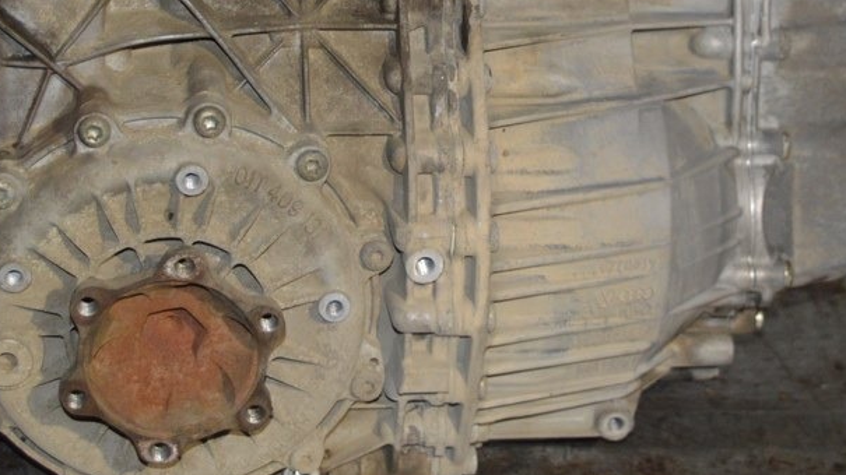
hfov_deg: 21.2
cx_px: 426
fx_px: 2265
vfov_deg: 11.9
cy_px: 72
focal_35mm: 101
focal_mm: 38
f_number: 4.8
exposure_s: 1/60
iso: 1250
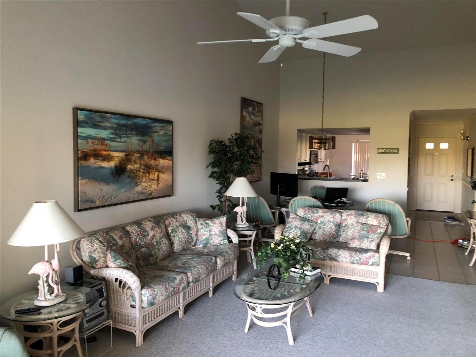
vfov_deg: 49.7
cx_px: 238
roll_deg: -0.5
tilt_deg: -3.0
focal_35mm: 28
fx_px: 385
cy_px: 178
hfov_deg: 63.4
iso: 100
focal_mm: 3.99
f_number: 1.8
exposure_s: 1/13
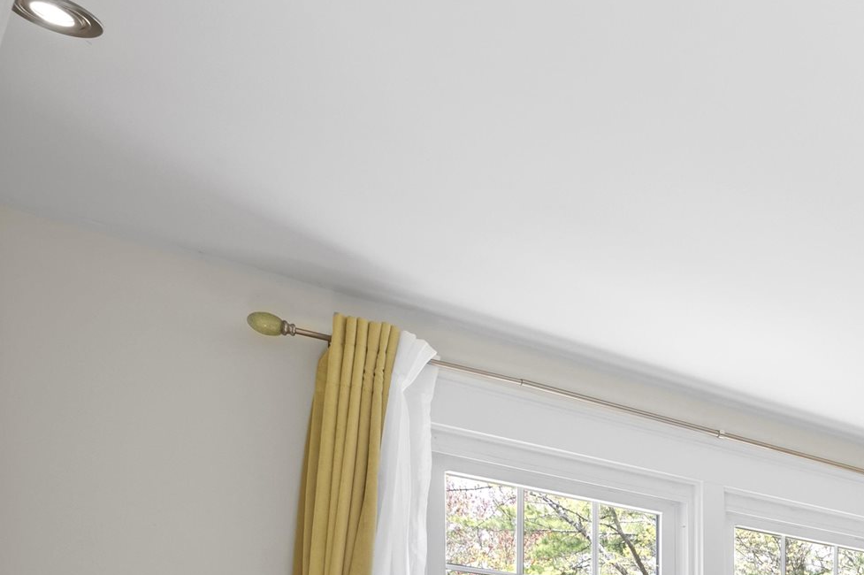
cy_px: 796
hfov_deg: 30.3
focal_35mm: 46
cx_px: 1210
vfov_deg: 24.6
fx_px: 1093
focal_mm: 14.5
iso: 250
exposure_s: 1/1.25
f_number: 7.1
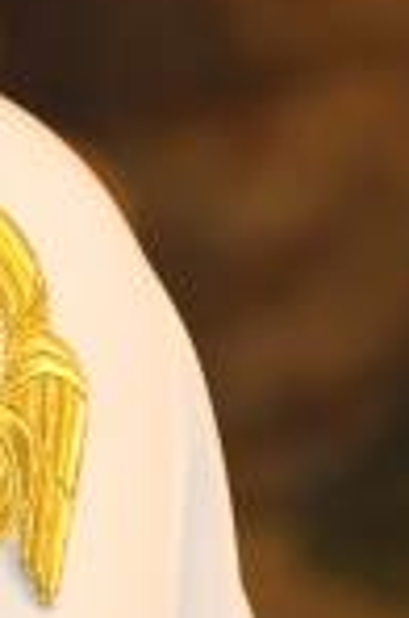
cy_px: 1207
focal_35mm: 645
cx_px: -54
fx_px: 11043
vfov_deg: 3.2
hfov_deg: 2.1
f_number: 2.8
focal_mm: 62
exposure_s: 1/30
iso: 800
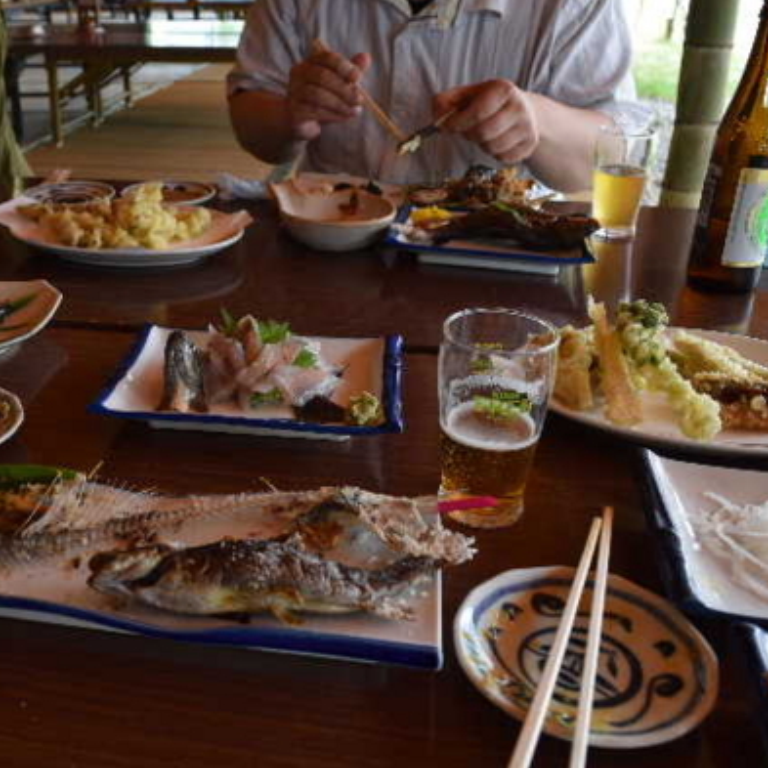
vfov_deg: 47.2
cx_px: 233
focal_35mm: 35
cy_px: 385
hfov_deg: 46.2
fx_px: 879
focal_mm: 18
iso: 400
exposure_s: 1/160
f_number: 6.3
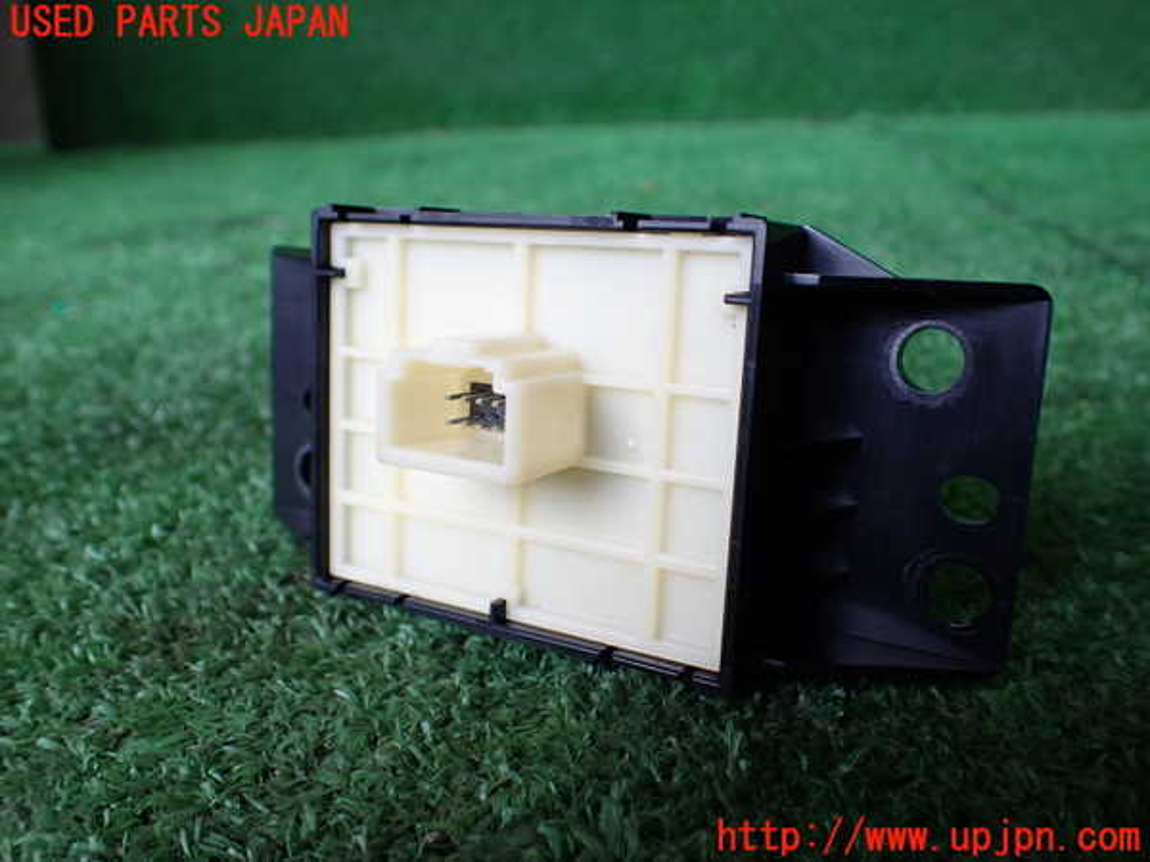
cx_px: 575
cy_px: 431
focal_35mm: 30
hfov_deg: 60.0
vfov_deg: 46.8
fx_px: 997
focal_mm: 5.4
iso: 200
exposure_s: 1/125
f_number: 2.3
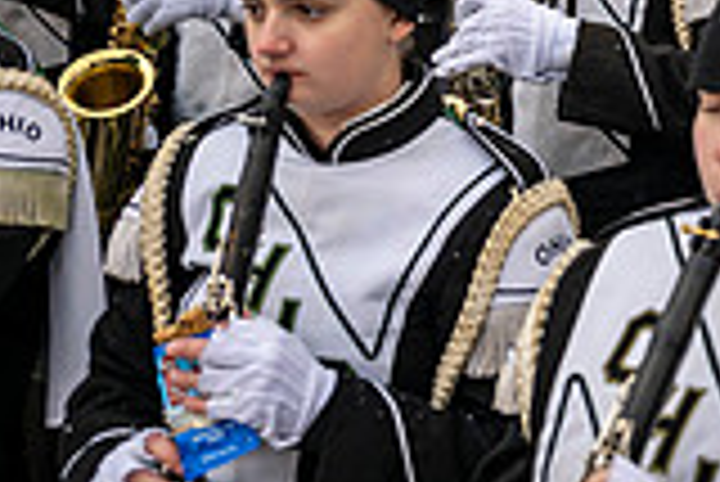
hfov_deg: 21.2
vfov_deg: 14.9
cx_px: 932
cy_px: -187
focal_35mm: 87
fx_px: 1742
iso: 160
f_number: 2.8
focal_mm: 24
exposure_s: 1/500
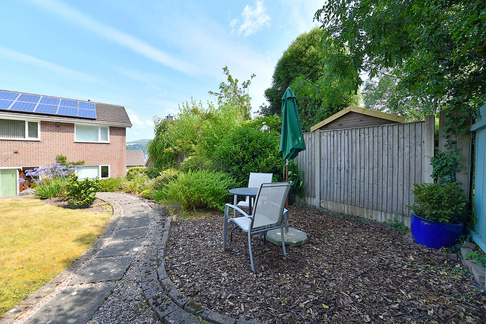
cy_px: 162
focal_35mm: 14
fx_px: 189
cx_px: 243
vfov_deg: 81.2
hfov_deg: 104.2
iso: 250
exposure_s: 1/320
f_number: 9
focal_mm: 14
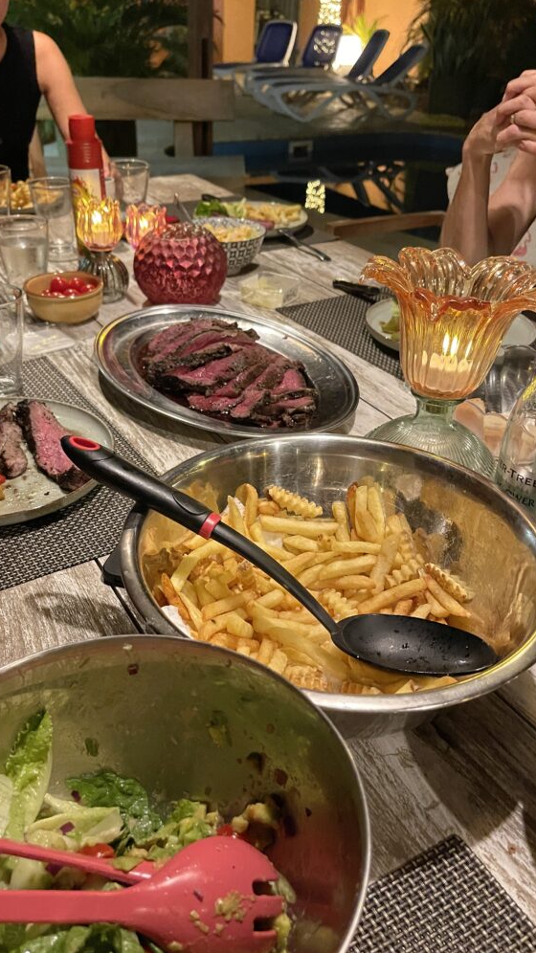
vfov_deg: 67.9
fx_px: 708
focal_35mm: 28
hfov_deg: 41.4
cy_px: 472
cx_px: 235
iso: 800
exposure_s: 1/29
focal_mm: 5.1
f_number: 1.6
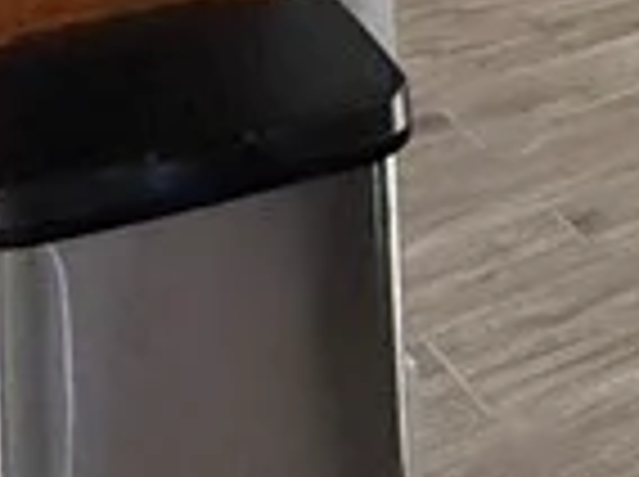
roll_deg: +1.4
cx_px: 630
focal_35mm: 101
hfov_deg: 19.0
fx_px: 1861
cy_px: -680
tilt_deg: -3.0
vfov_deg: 11.8
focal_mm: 2.22
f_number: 2.2
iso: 500
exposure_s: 1/60
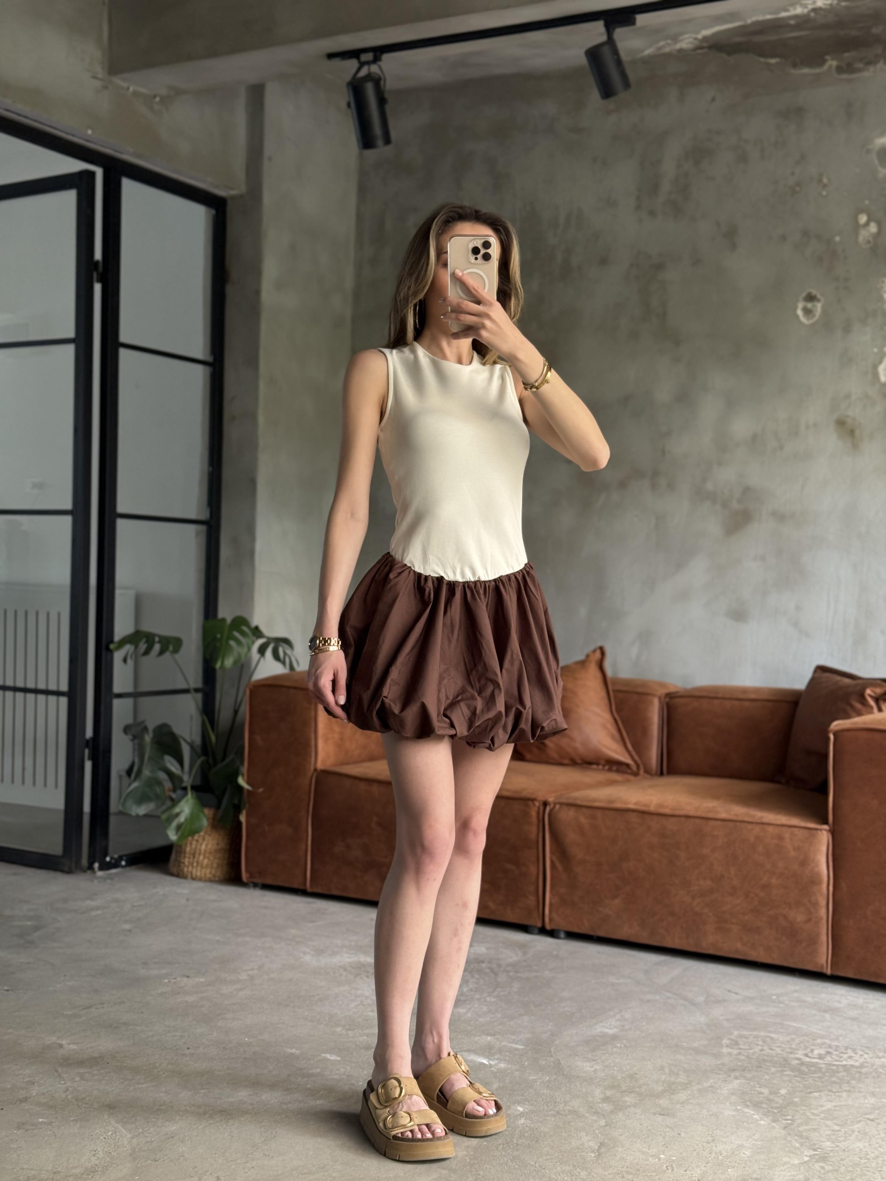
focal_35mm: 48
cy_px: 590
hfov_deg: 30.3
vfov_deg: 39.7
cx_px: 443
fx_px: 1638
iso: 125
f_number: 1.78
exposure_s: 1/69
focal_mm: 6.76
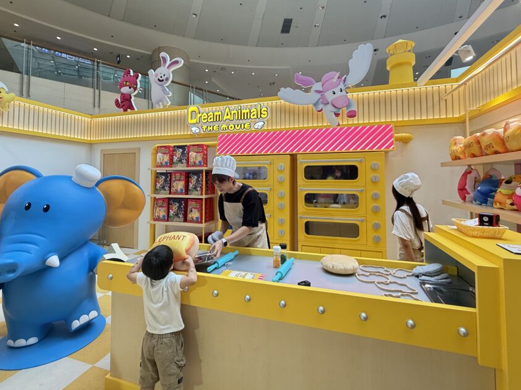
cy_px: 167
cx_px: 252
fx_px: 256
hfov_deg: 91.0
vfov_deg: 74.3
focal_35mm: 17
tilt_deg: +2.0
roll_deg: -0.3
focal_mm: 2.22
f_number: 2.2
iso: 160
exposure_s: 1/100
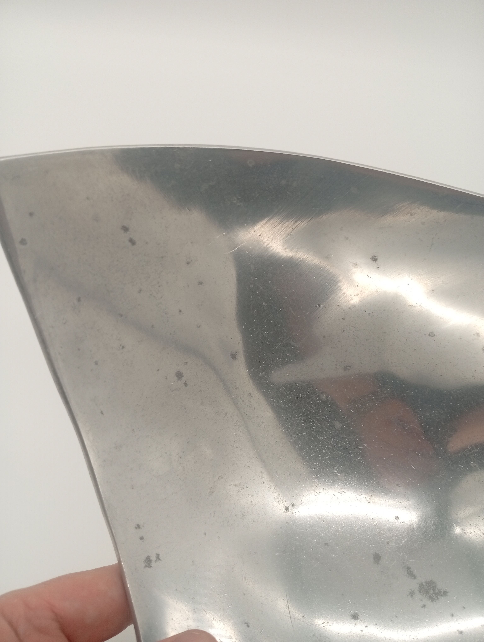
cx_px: 242
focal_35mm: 27
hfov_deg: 51.5
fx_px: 502
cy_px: 321
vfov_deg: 65.2
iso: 68
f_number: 1.8
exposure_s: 1/100
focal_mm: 3.98
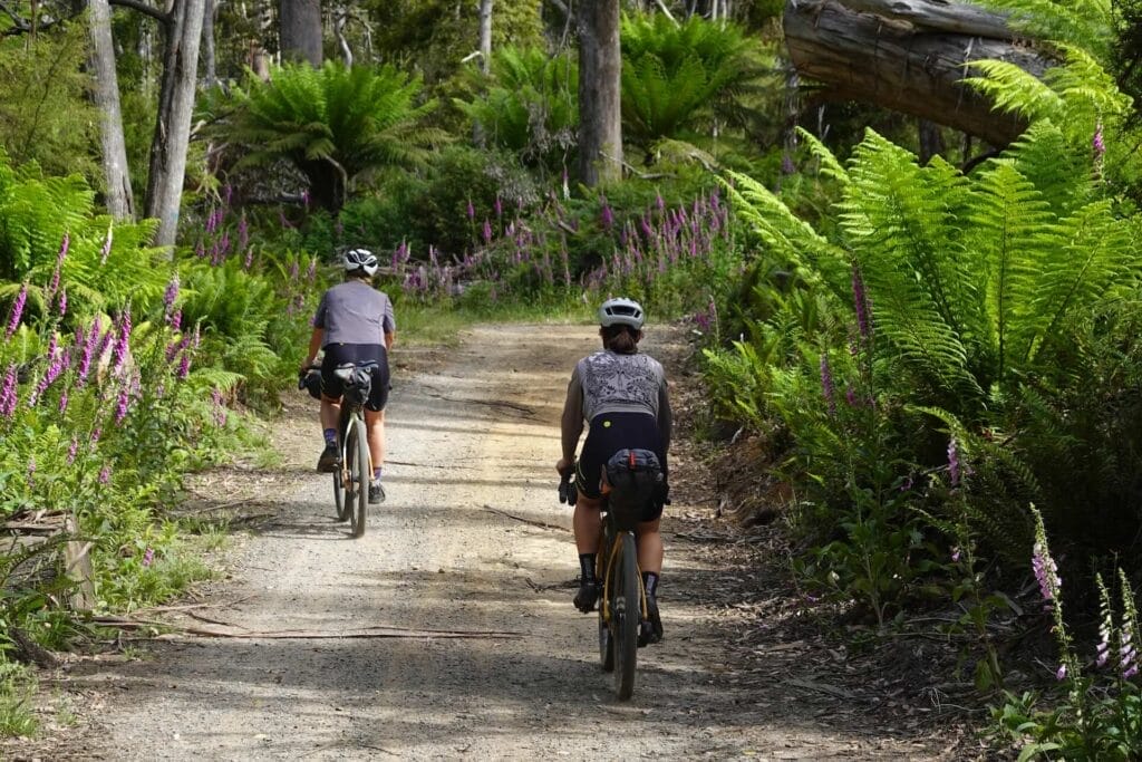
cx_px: 571
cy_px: 381
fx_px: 3648
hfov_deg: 17.8
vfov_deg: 11.9
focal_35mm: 115
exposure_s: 1/160
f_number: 4.5
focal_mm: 41.93
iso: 100
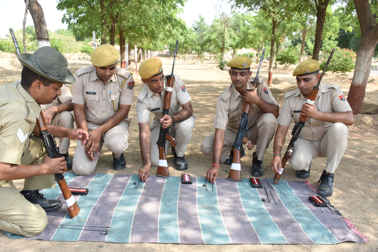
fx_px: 346
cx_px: 189
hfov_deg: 57.2
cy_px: 126
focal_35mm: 33
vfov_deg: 40.0
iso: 400
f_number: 8
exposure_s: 1/320
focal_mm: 22
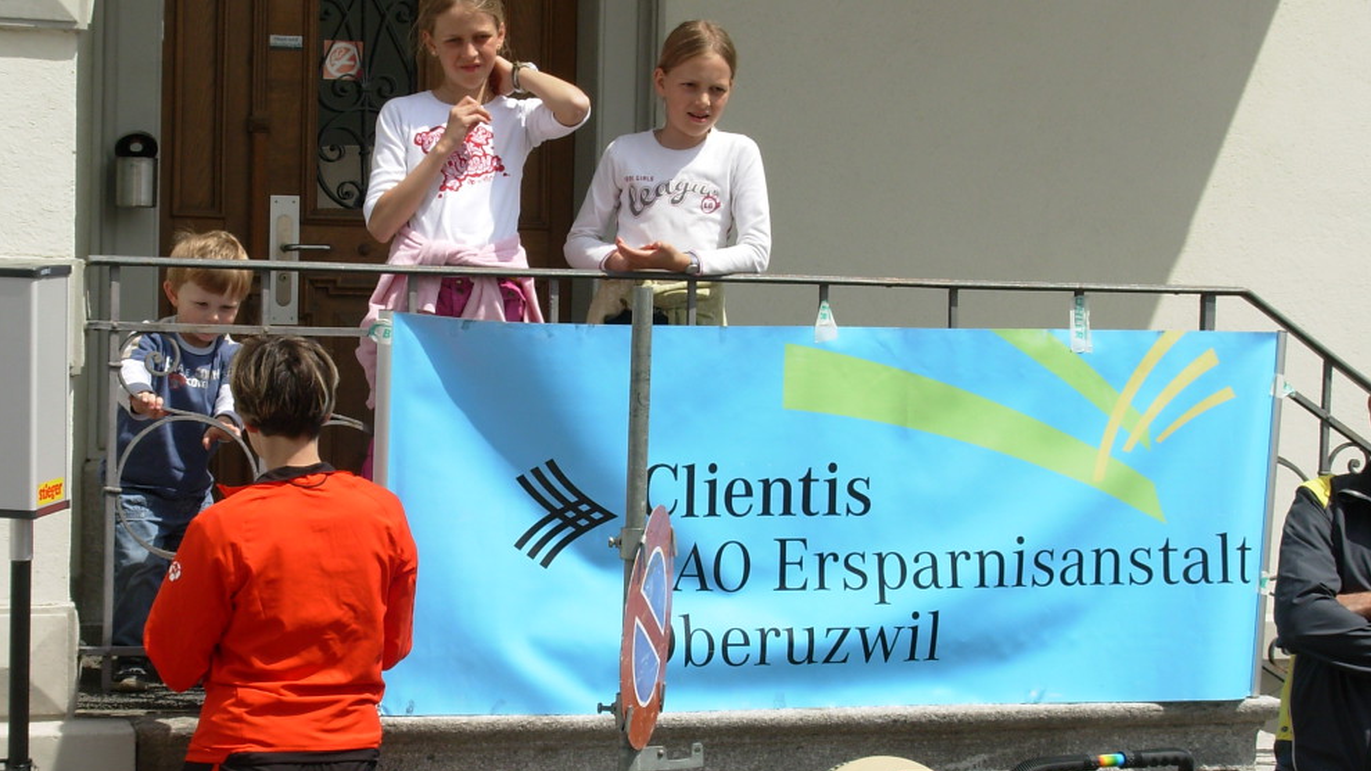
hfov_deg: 26.9
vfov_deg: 15.3
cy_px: 366
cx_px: 685
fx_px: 2872
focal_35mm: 79
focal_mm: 11.5
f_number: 6
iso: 50
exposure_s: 1/456
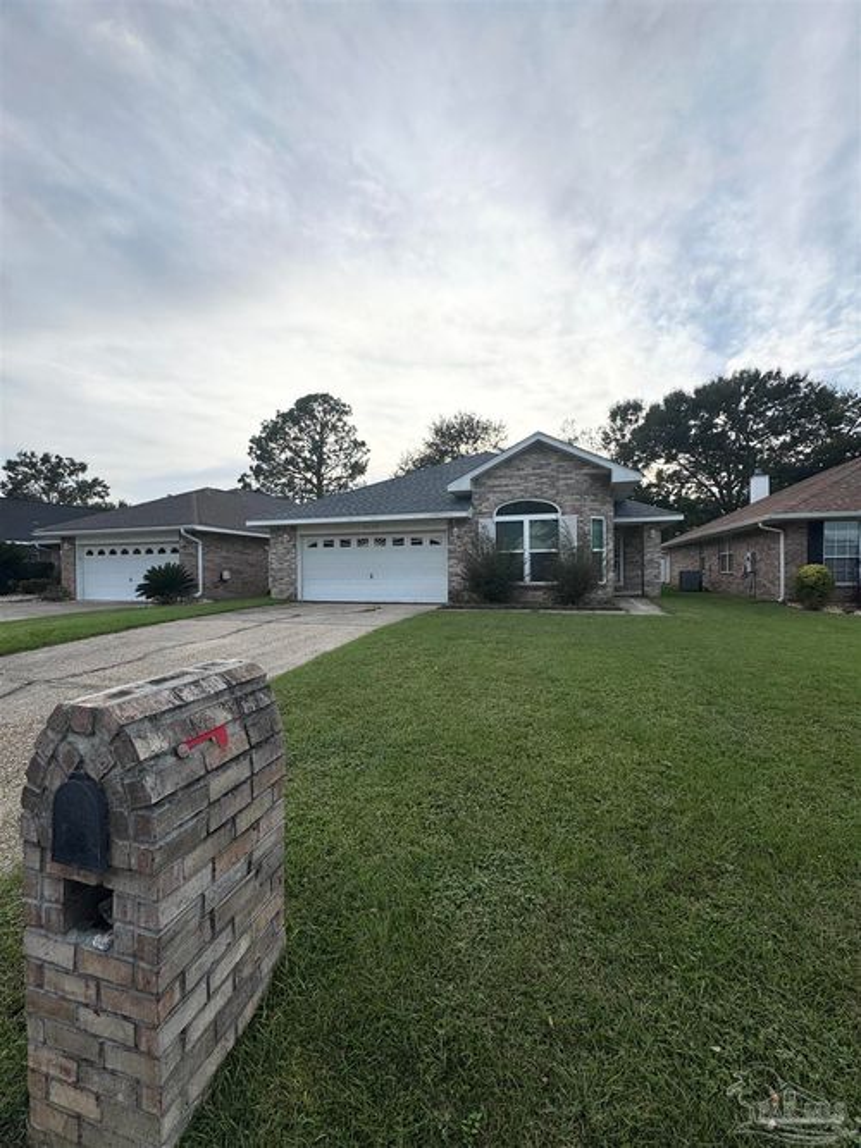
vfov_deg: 102.1
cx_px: 430
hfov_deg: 85.7
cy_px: 574
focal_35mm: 14
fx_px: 464
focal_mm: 2.22
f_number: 2.2
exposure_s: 1/1006
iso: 50
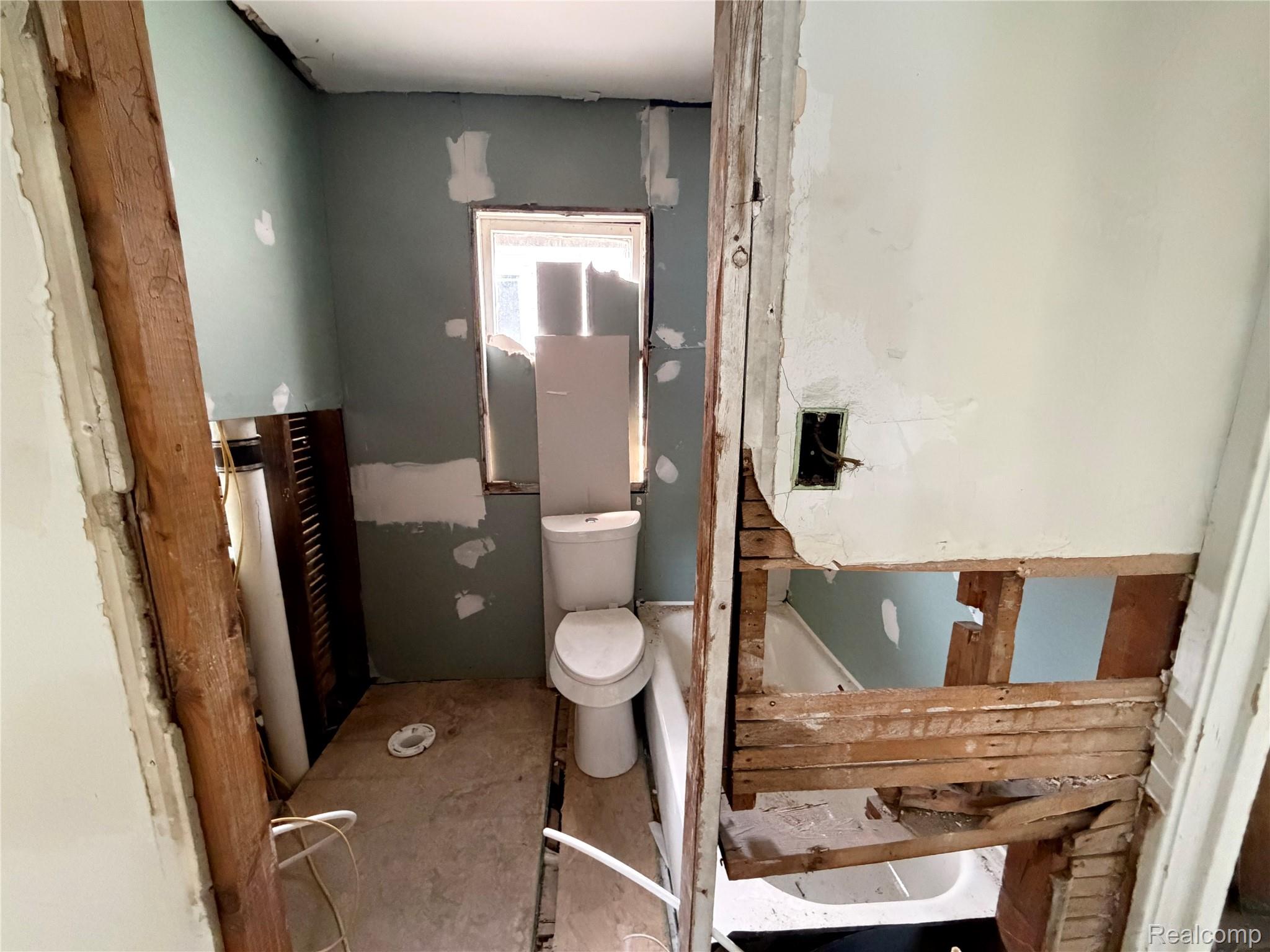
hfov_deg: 102.1
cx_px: 635
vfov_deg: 85.7
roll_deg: +0.3
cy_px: 476
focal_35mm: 14
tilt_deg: -11.8
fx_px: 514
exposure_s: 1/60
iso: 1000
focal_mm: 2.22
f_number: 2.2
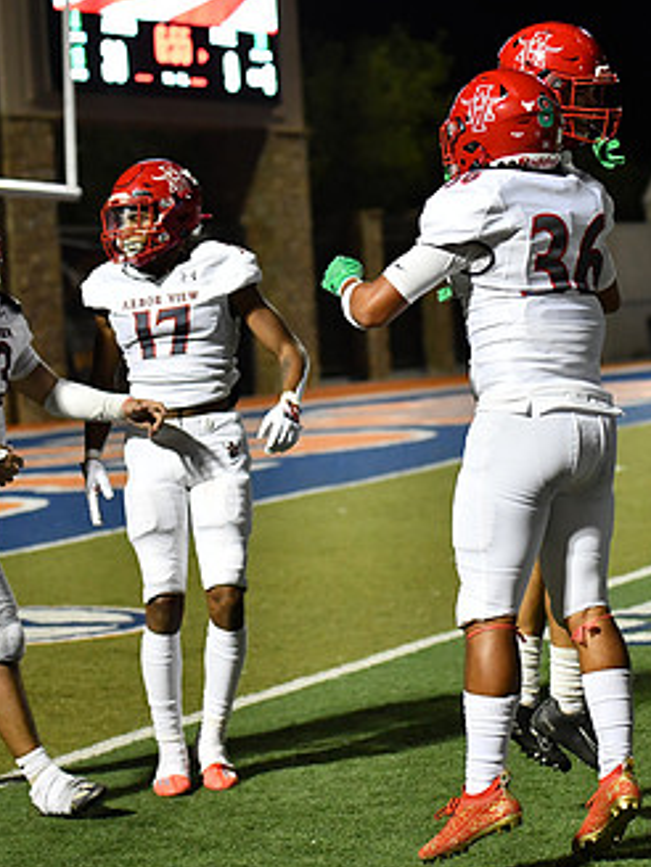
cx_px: 479
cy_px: 419
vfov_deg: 16.6
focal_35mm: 119
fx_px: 2984
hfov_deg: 12.4
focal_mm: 70
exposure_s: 1/1250
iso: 4500
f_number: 2.8
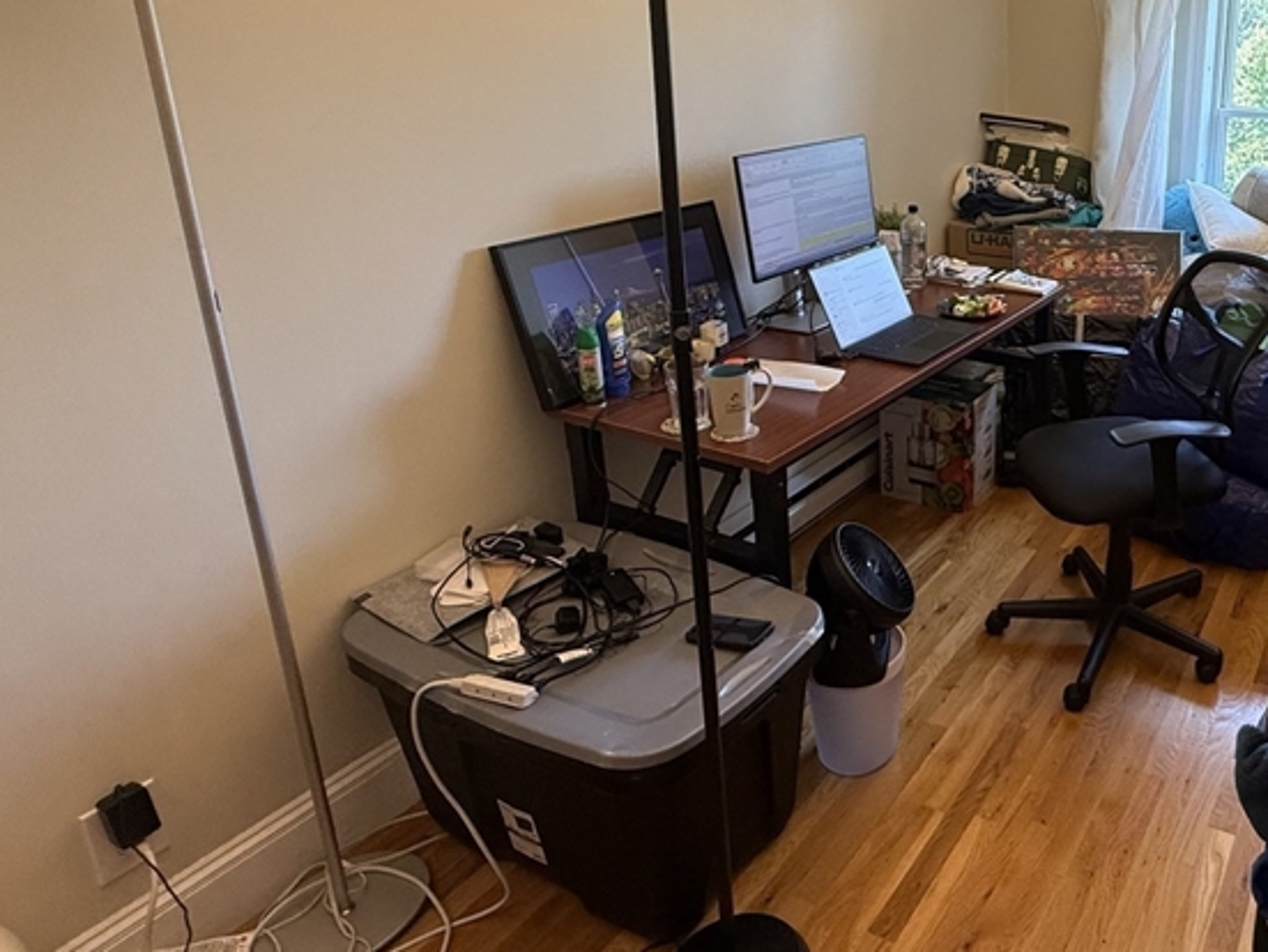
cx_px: 1089
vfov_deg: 52.1
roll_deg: -0.9
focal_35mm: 26
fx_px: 953
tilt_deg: -15.4
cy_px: 313
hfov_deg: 59.5
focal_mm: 2.22
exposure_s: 1/101
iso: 250
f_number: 2.2
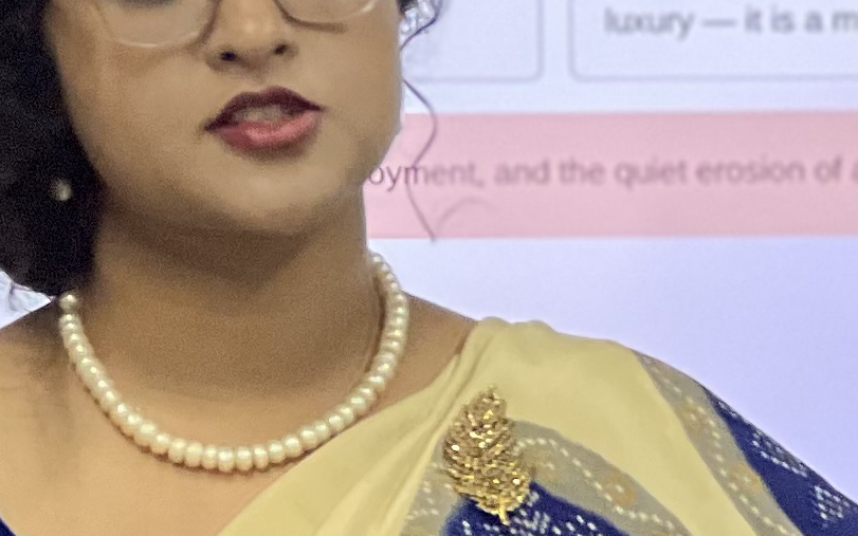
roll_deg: -0.1
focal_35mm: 406
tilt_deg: -2.4
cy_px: 320
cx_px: 876
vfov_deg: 3.2
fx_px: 9494
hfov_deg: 5.2
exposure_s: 1/100
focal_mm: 9
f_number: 2.8
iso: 125
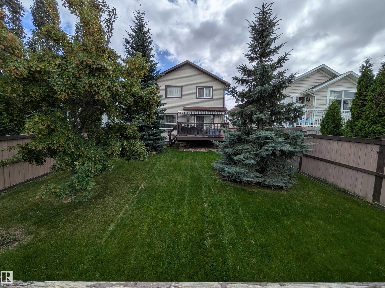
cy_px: 144
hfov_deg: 102.1
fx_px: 156
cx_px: 192
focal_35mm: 14
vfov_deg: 85.7
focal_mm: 1.83
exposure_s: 1/4184
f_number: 2.2
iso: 46
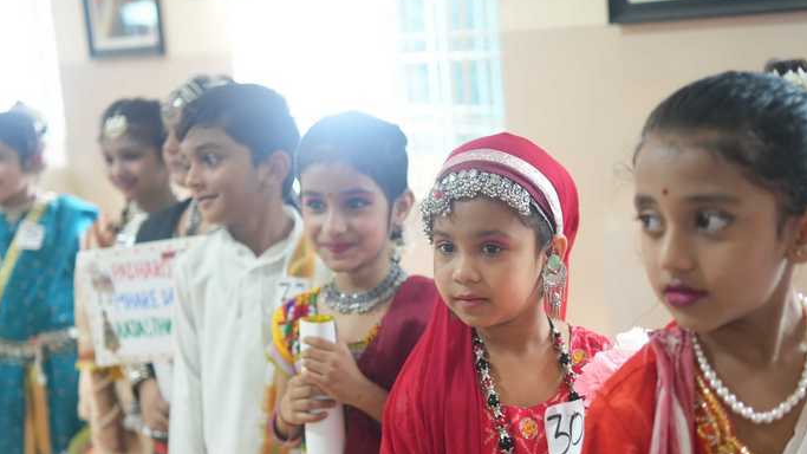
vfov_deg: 21.7
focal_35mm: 55
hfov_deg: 37.8
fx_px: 1177
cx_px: 415
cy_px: 313
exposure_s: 1/125
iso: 2000
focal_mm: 35
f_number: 2
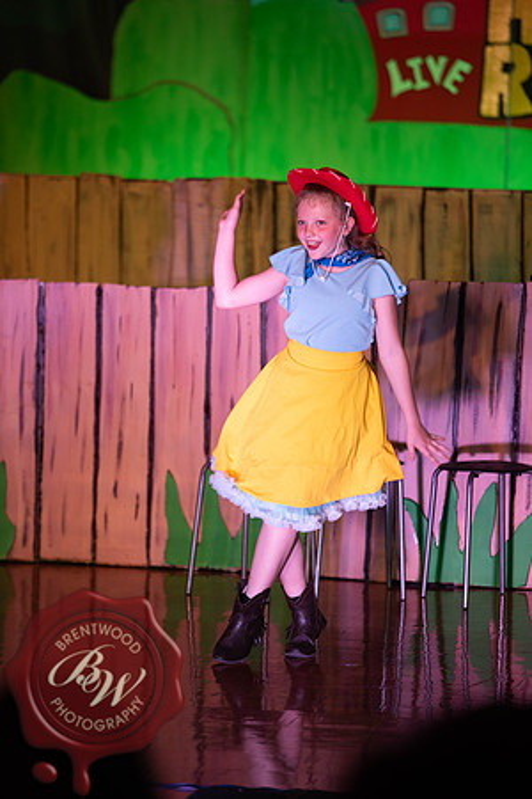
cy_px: 400
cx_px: 266
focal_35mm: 200
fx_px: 4433
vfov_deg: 10.3
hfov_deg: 6.9
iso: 800
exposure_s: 1/200
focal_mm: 200
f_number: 2.8
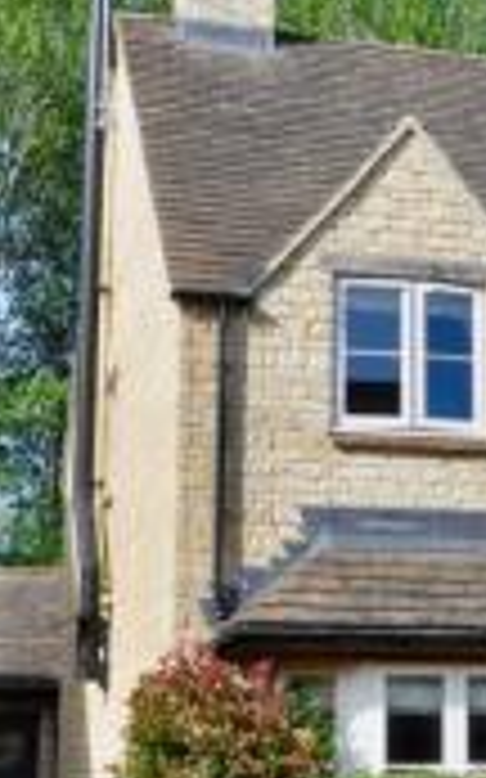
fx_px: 1875
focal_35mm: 88
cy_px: 463
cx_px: 634
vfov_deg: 23.4
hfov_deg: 14.2
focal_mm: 21
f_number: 13
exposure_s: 1/200
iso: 400
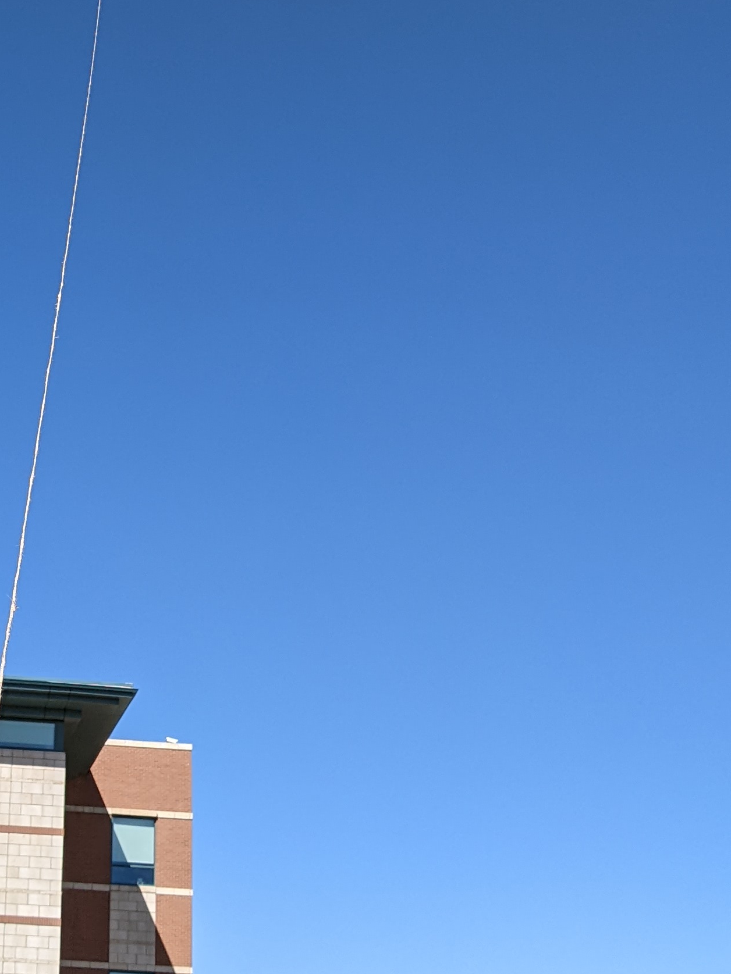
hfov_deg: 21.8
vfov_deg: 29.5
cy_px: 292
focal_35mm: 65
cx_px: 13
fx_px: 1830
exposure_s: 1/4695
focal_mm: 4.38
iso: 62
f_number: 1.73
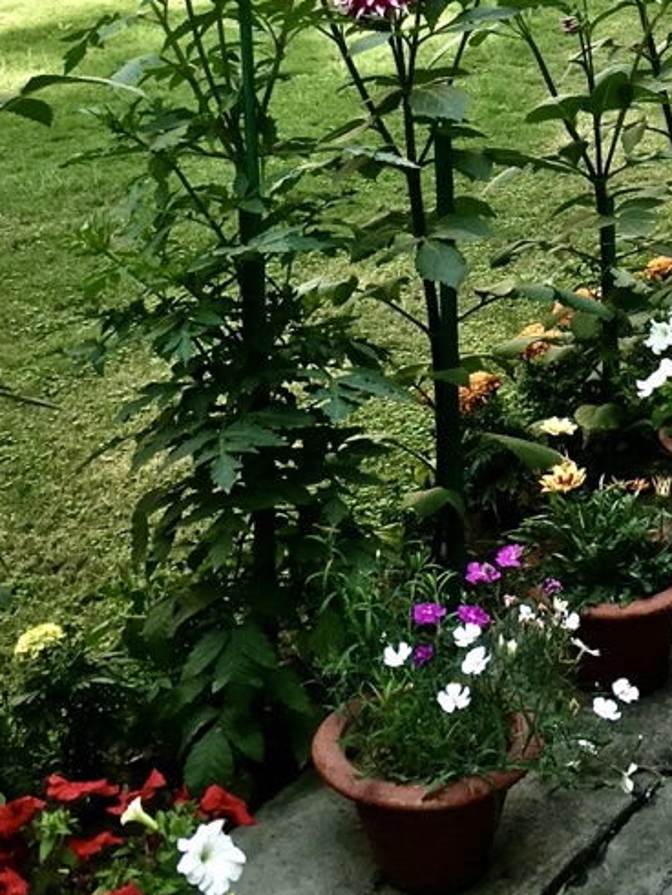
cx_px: 453
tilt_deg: -9.6
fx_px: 1836
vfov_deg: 26.0
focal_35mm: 71
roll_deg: +1.4
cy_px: 2
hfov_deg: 20.7
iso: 25
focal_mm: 4.15
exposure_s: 1/1040
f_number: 2.2
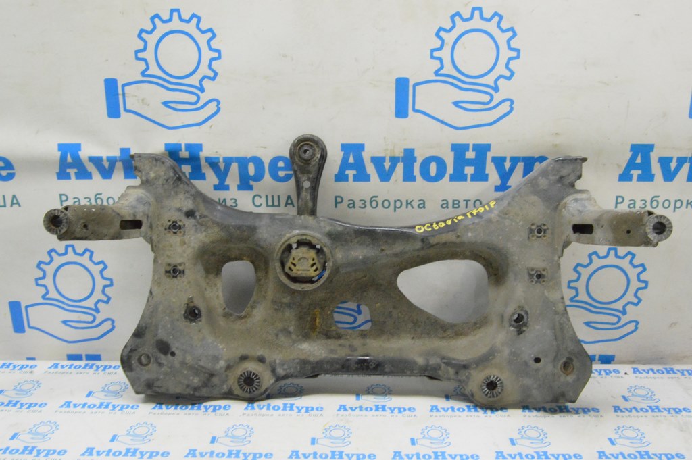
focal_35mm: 34
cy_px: 230
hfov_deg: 55.1
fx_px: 663
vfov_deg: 38.3
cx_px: 346
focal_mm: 23
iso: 6400
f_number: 20
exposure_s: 1/15
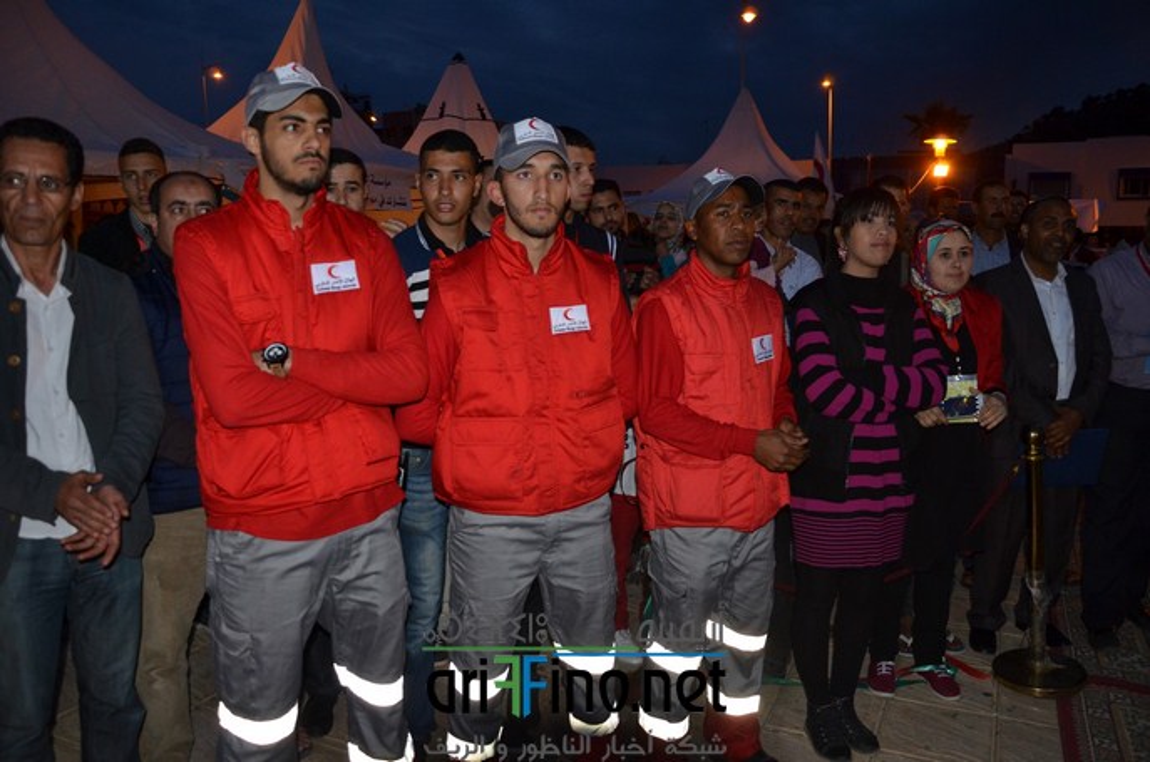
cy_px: 381
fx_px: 861
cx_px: 575
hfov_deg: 67.5
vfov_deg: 47.7
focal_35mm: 27
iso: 800
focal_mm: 18
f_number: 3.5
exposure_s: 1/60
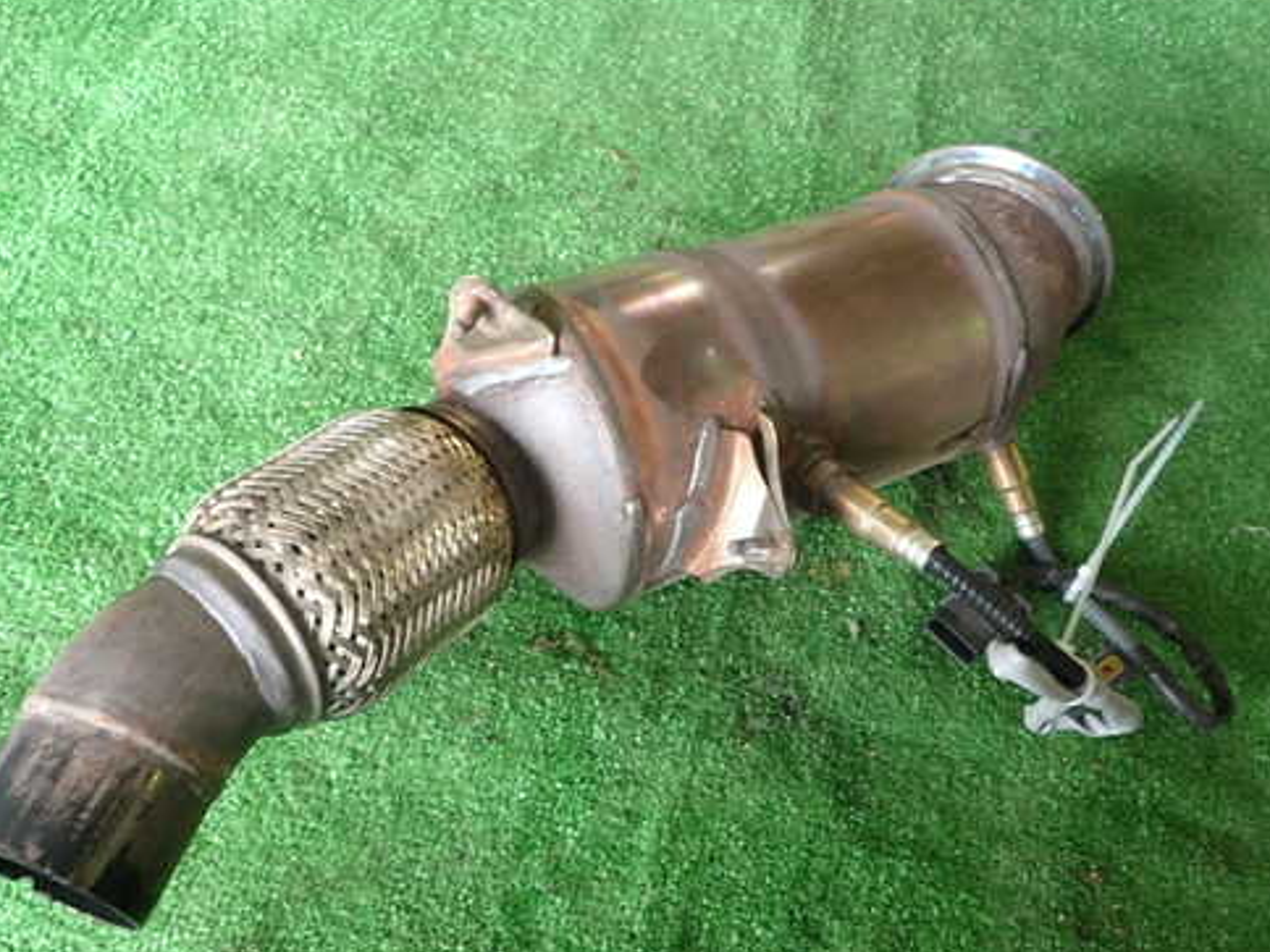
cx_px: 588
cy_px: 509
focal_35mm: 31
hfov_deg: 58.3
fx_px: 1137
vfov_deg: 45.4
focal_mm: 4.5
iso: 200
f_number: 2
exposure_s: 1/40
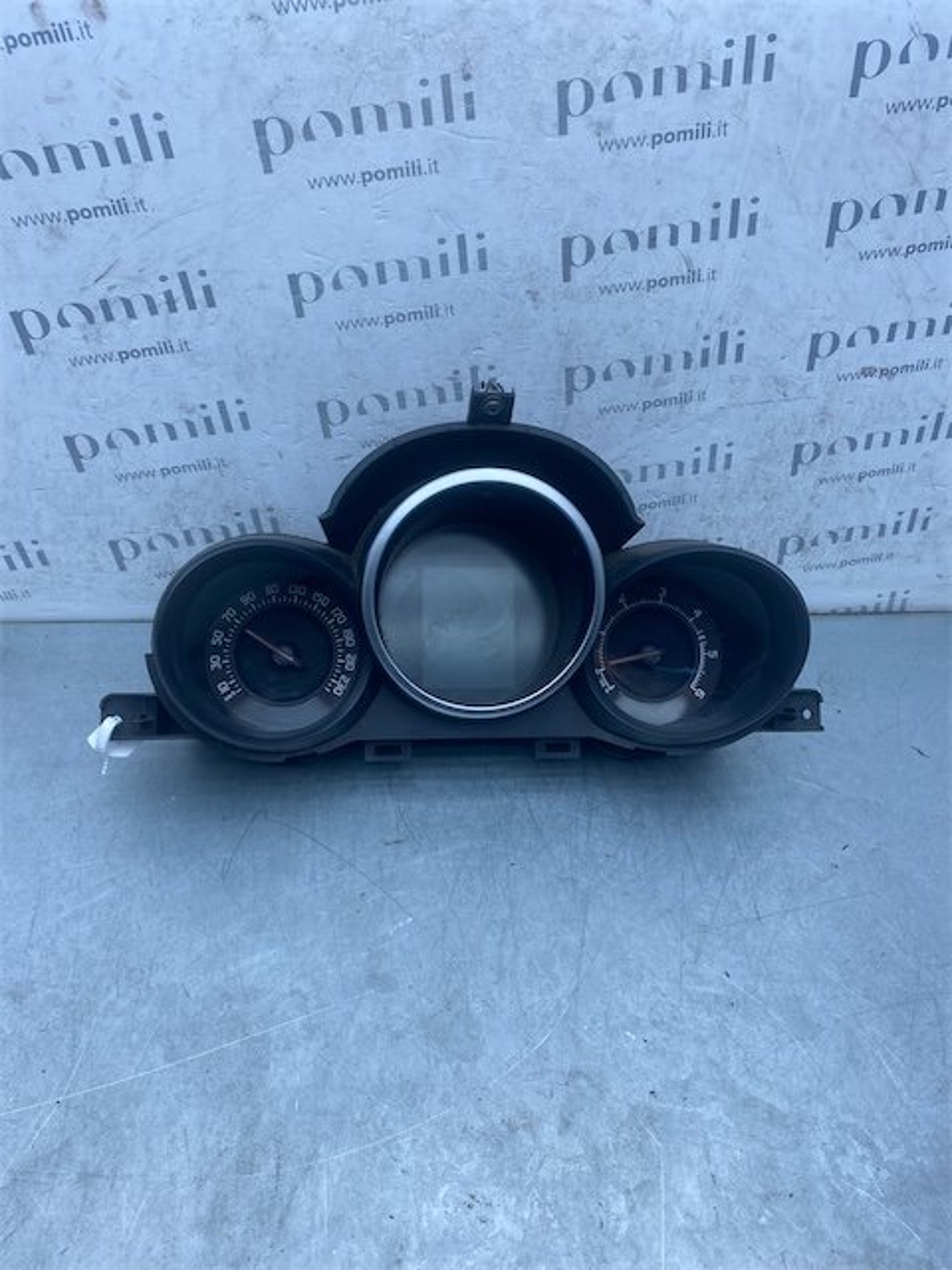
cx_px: 476
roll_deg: -6.7
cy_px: 635
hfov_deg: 53.1
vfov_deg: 67.3
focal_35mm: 26
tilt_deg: -42.5
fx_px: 953
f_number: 1.8
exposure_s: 1/762
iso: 32
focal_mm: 4.25
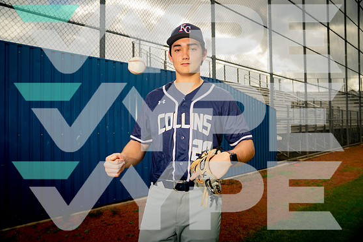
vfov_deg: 45.0
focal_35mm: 29
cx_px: 179
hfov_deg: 63.6
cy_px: 117
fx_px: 293
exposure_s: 1/250
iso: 400
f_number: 4.5
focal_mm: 28
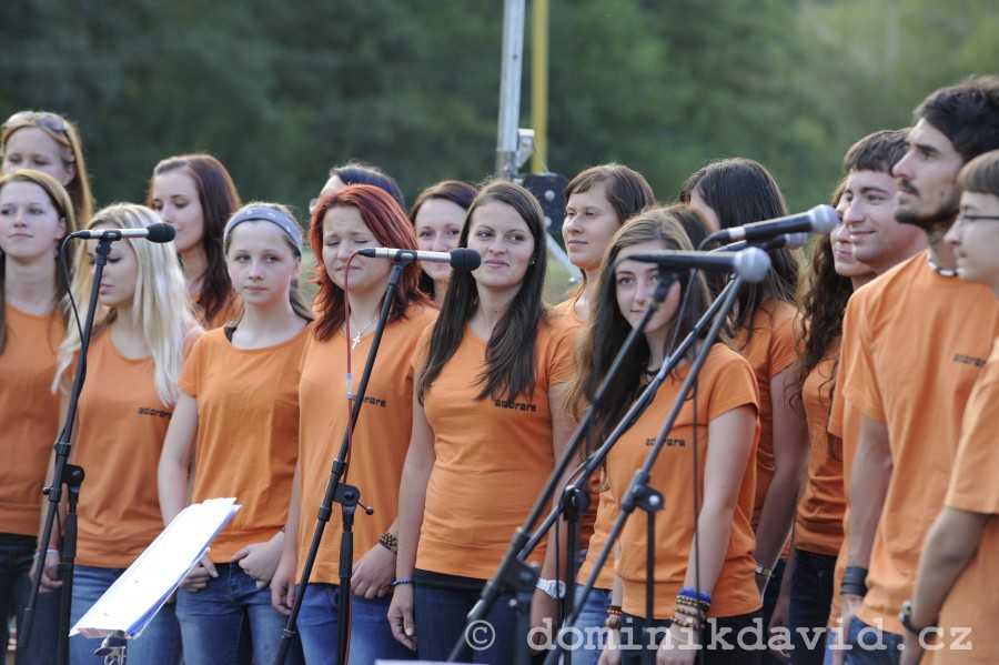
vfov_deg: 6.9
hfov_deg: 10.3
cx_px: 500
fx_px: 5547
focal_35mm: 200
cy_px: 332
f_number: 5.6
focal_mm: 200
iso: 500
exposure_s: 1/200
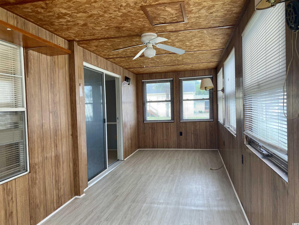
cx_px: 150
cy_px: 112
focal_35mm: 26
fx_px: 225
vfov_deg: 53.1
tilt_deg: -2.2
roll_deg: +1.4
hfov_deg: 67.3
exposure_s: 1/121
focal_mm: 4.25
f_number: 1.8
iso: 100
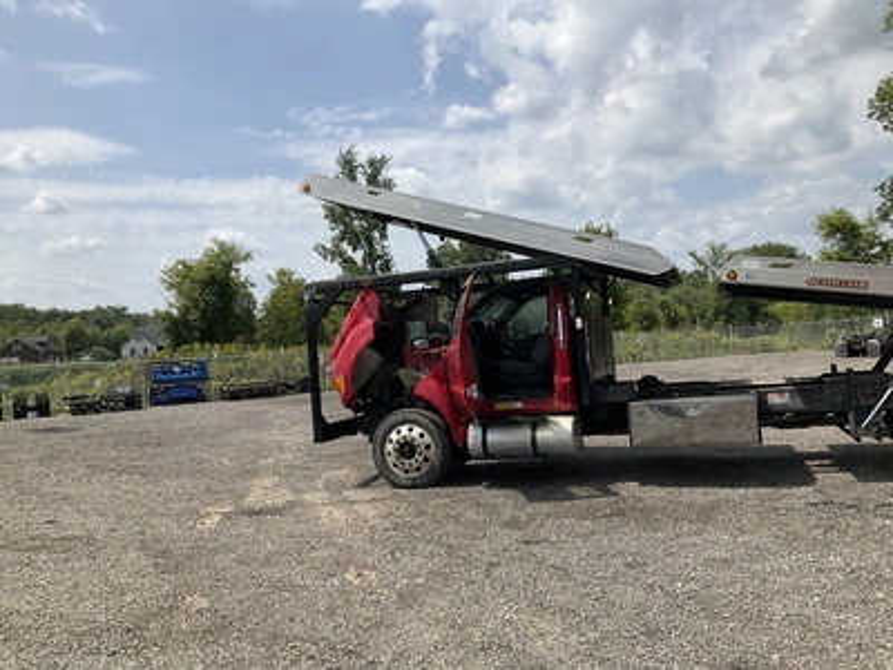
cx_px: 446
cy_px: 335
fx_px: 748
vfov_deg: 48.2
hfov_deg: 61.7
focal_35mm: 29
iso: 25
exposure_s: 1/2667
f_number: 1.8
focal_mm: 3
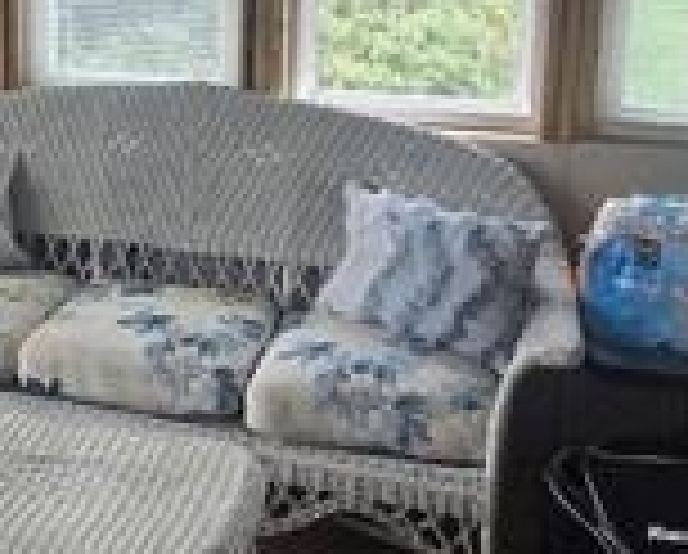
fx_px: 1081
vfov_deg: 27.6
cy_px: 50
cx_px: 117
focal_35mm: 53
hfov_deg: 34.0
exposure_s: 1/120
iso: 64
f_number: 2.2
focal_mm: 2.2
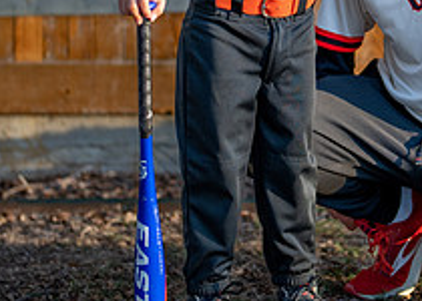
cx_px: 350
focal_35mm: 184
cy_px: 54
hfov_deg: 10.9
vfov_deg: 7.8
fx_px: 2205
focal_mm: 50
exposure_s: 1/1250
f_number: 1.2
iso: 100
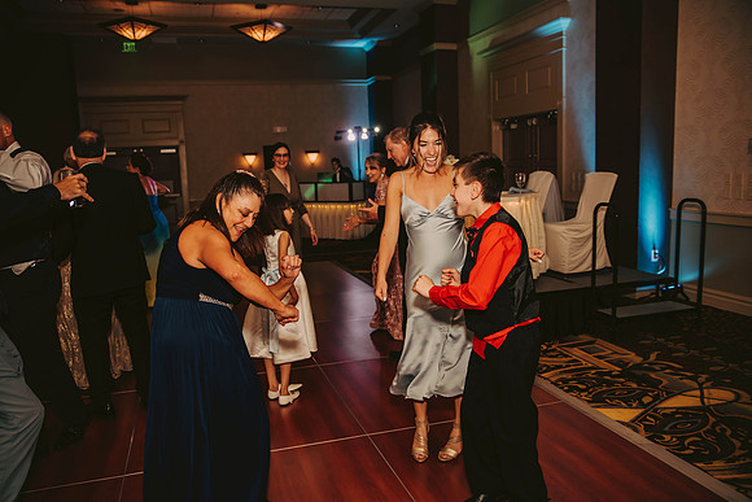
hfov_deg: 65.5
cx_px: 376
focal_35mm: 28
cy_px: 251
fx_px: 585
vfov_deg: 46.4
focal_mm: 28
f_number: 2.8
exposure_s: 1/60
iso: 500
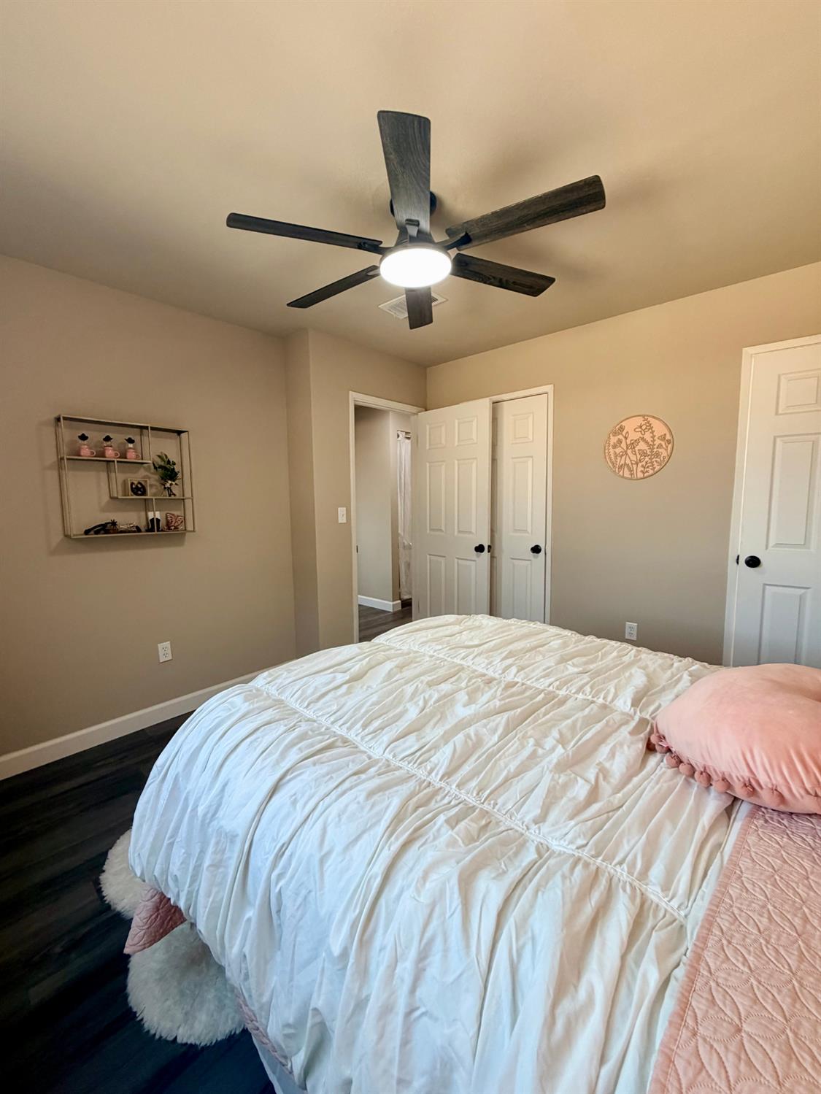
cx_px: 410
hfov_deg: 85.7
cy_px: 547
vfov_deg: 102.0
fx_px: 443
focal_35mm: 14
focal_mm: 2.22
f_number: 2.2
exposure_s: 1/120
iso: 160
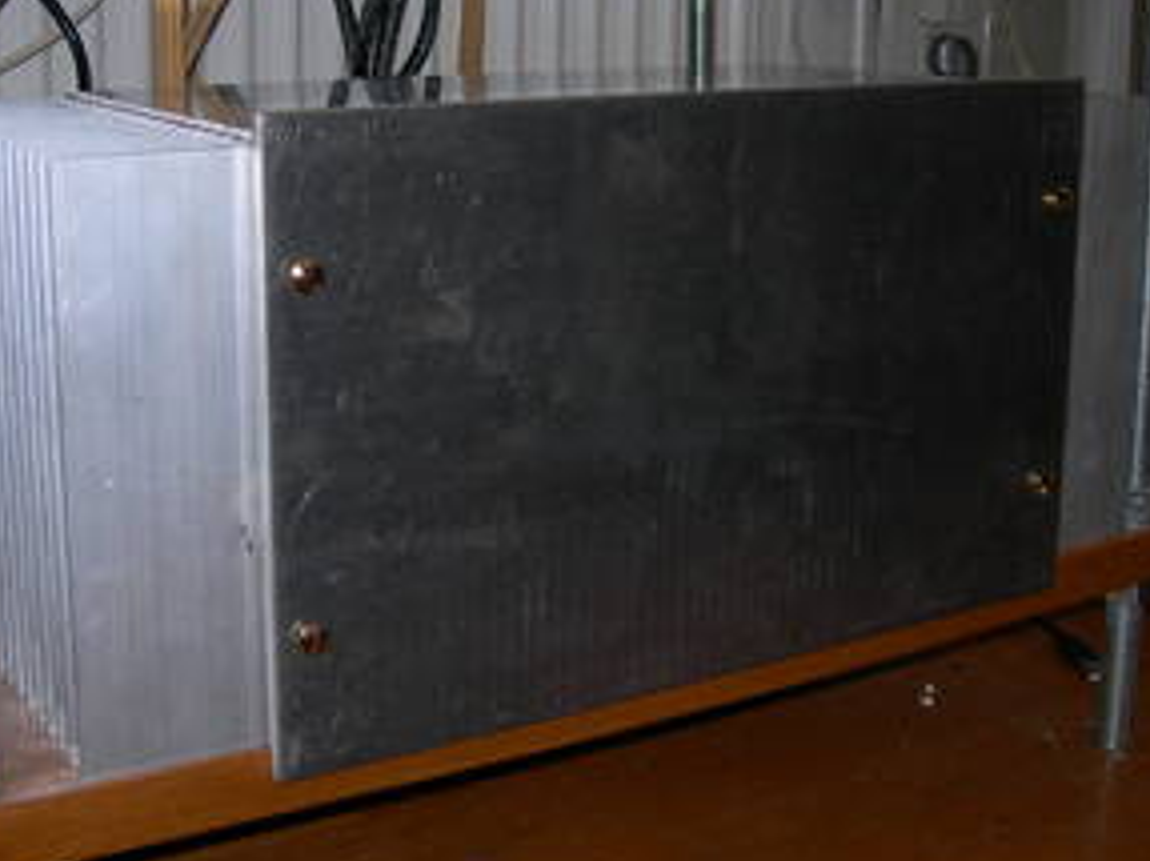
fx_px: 1760
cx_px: 497
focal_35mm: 53
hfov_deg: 36.1
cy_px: 324
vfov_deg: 27.4
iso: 50
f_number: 2.8
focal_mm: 7.8
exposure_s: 1/60.1
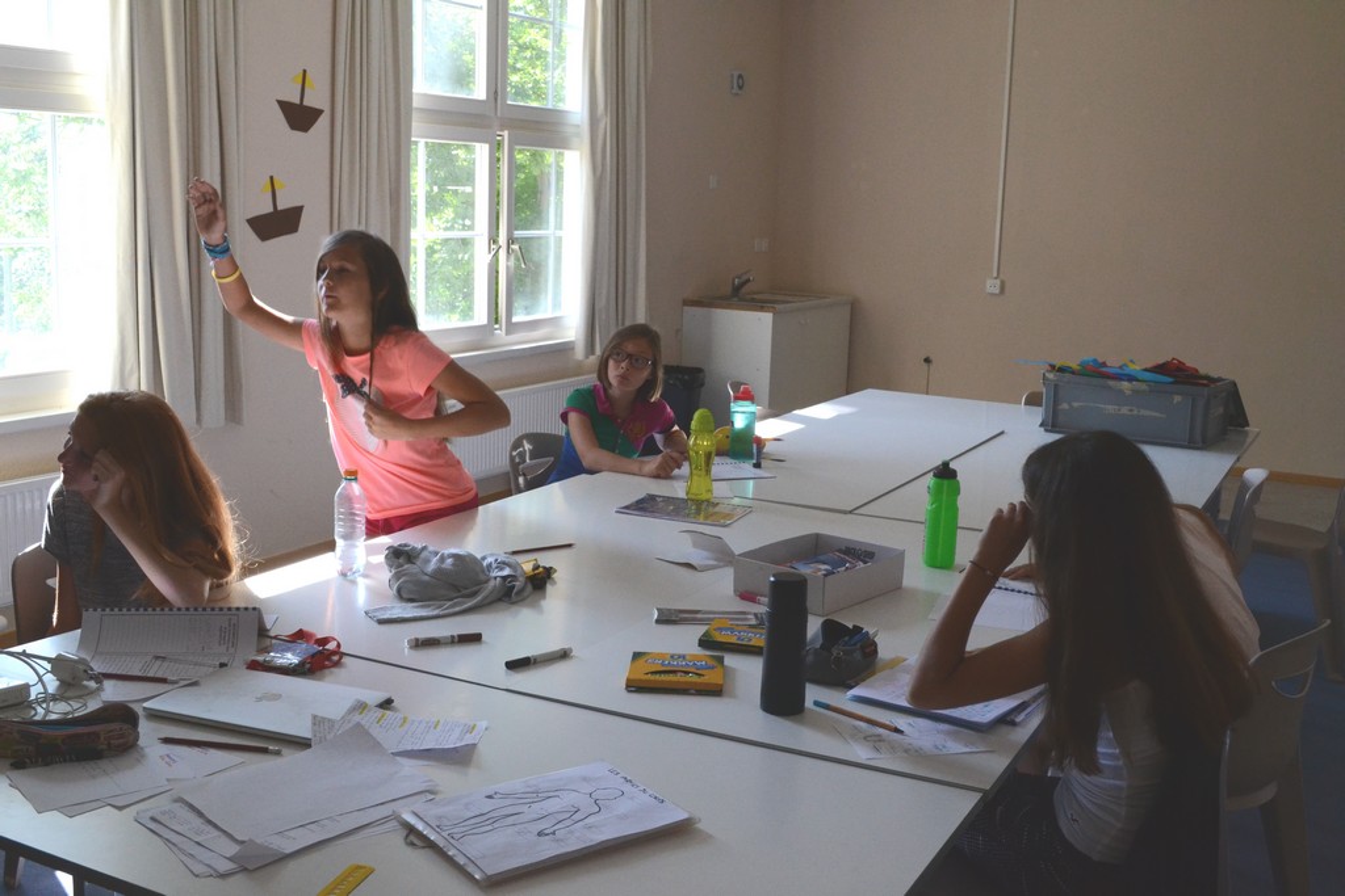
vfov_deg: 36.9
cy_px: 448
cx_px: 672
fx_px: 1345
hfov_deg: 53.1
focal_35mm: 36
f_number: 8
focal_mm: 24
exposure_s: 1/250
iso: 1600
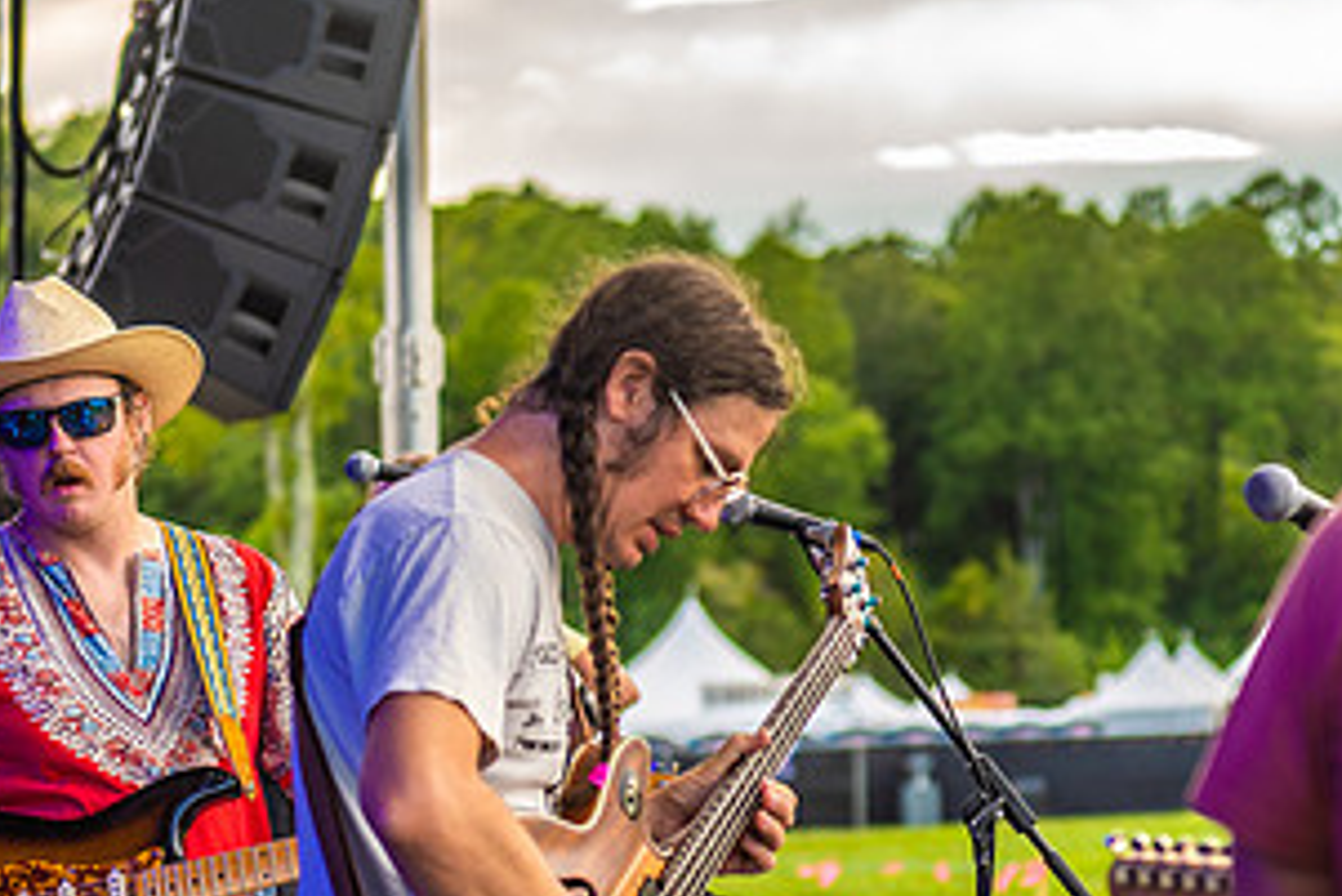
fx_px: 5035
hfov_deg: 15.1
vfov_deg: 10.2
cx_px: 941
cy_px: 519
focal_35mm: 135
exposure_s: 1/500
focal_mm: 70
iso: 100
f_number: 2.8
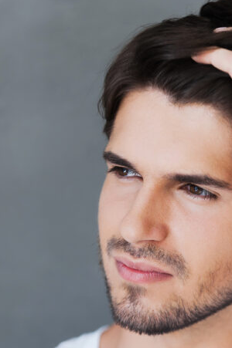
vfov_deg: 11.8
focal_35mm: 174
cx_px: 168
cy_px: 292
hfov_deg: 7.9
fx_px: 1684
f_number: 3.2
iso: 320
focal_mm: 98
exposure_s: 1/160
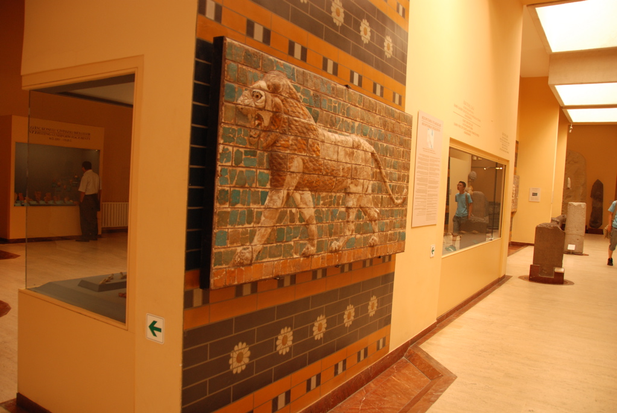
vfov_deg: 48.1
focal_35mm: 27
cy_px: 206
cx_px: 308
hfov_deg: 67.3
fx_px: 463
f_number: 3.5
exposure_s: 1/50
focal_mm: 18
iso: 320
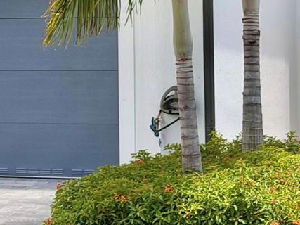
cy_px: -51
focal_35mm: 180
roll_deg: +0.9
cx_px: 33
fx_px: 1560
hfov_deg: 10.9
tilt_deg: +4.7
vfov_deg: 8.2
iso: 64
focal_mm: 6.76
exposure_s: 1/4098
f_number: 1.78
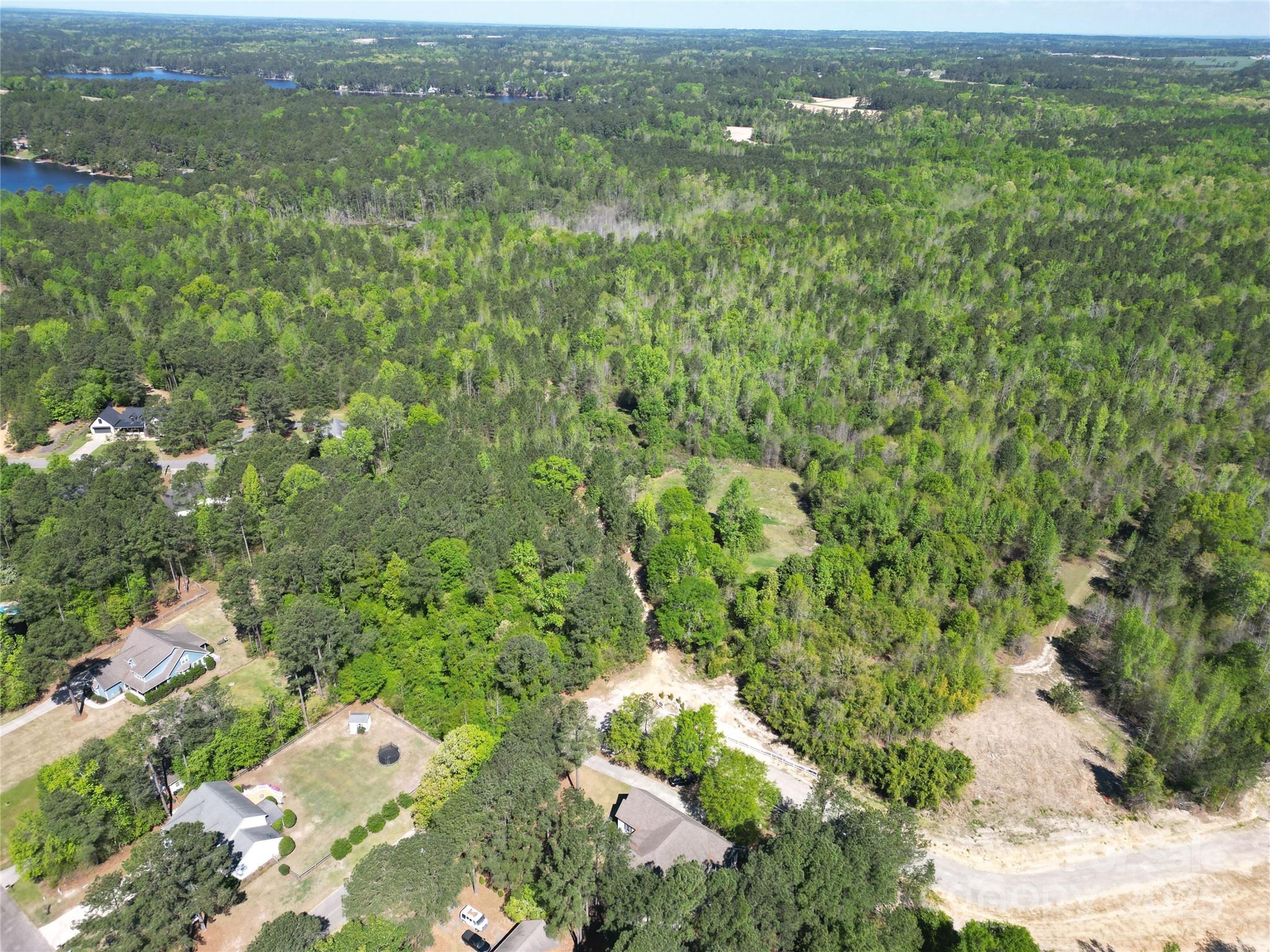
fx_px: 881
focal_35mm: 24
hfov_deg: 71.6
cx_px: 635
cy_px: 476
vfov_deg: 56.8
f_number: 1.7
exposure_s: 1/2000
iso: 110
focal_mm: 6.72
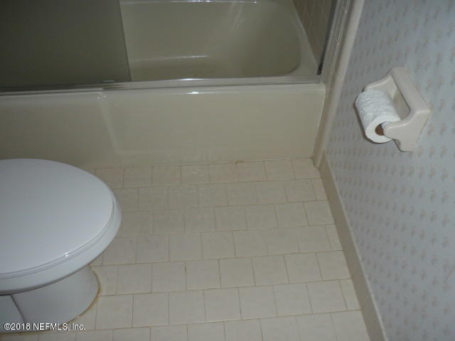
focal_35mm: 33
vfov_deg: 42.9
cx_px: 228
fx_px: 434
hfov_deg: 55.4
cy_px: 170
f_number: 2.8
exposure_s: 1/30
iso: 100
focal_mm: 5.5
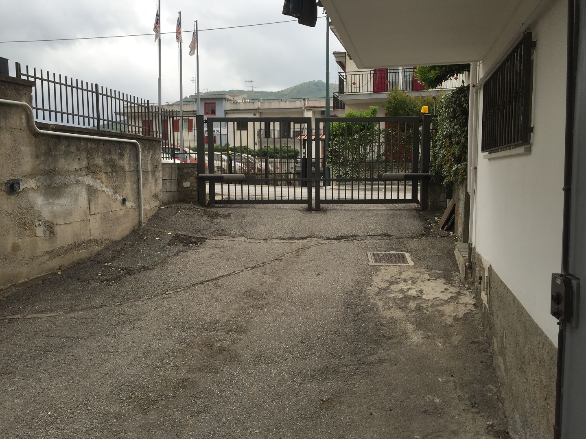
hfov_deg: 61.7
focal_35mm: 29
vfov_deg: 48.2
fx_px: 491
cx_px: 293
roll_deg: -0.5
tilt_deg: -4.8
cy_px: 220
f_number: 2.2
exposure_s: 1/719
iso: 32
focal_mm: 4.15
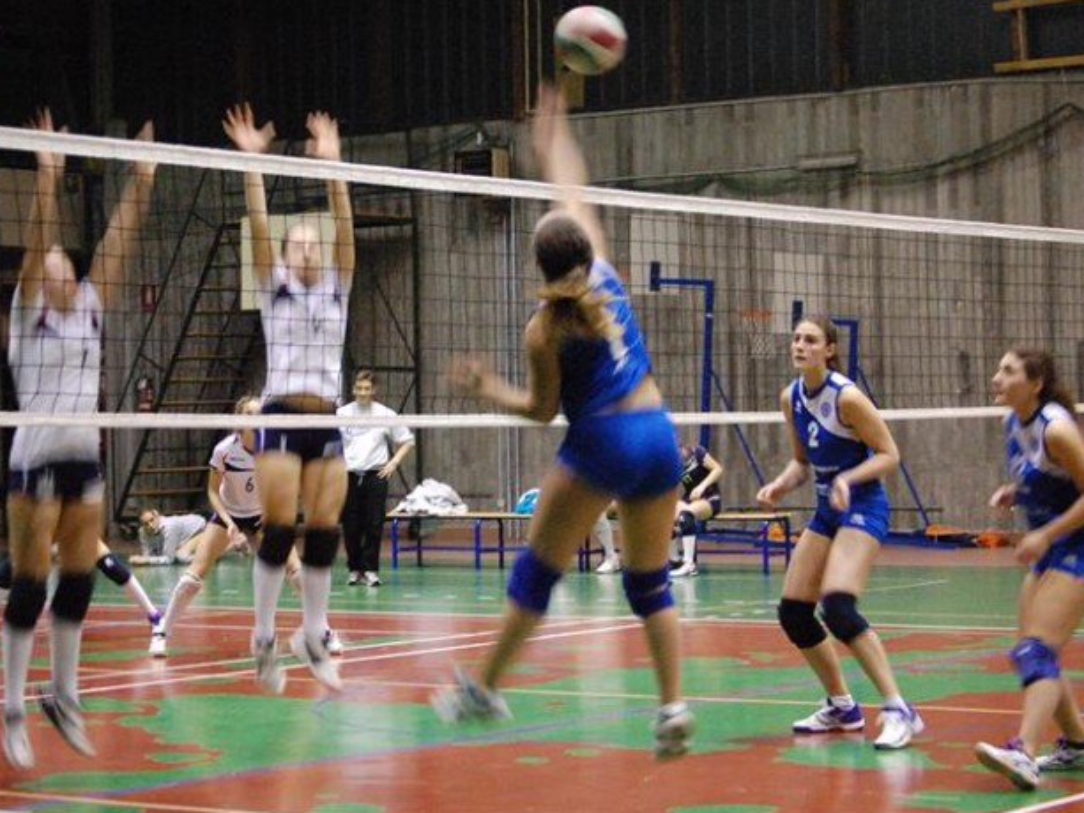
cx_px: 485
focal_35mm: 91
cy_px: 406
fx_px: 2836
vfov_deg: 16.3
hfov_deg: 21.6
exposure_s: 1/30
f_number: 4
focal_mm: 55
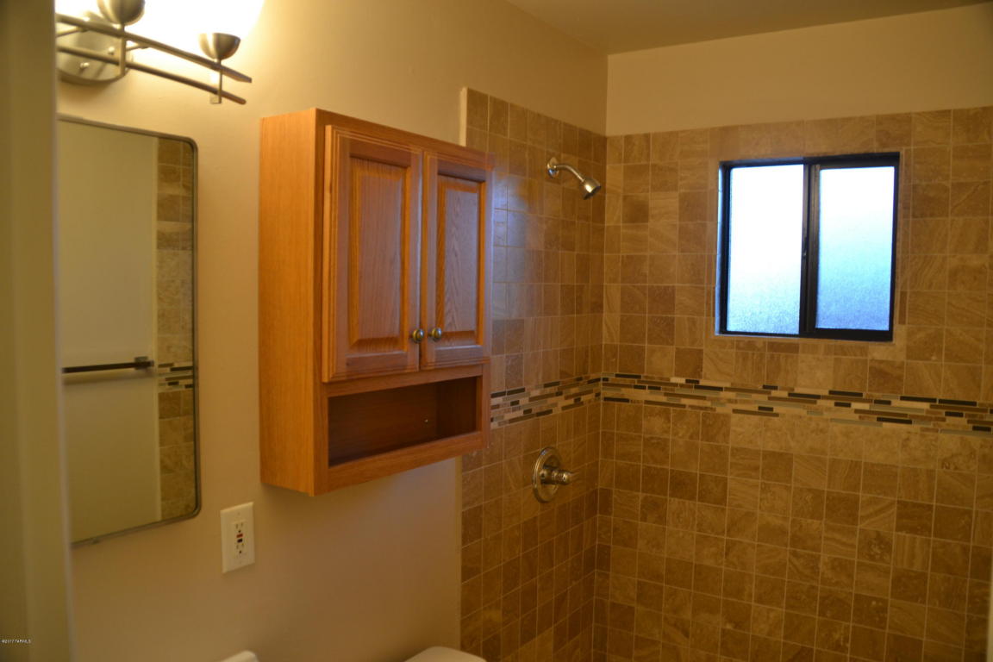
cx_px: 496
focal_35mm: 27
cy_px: 331
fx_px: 745
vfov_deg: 47.9
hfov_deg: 67.4
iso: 400
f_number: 3.5
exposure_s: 1/13
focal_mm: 18
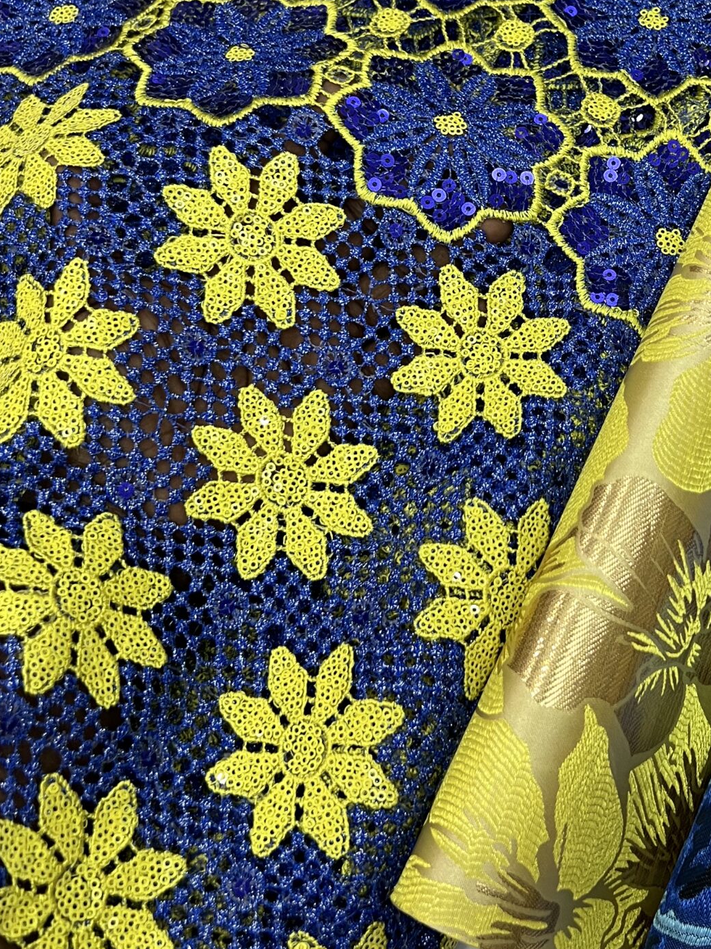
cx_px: 596
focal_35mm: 48
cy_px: 291
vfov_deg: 39.0
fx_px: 1315
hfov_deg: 29.4
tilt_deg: -66.4
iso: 80
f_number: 1.5
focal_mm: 5.7
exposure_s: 1/50
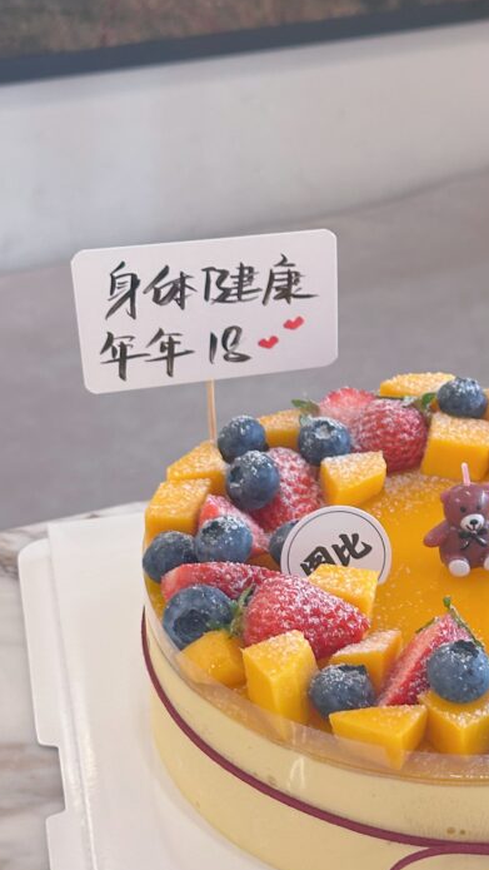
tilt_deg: -32.5
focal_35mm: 77
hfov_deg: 15.5
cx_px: 420
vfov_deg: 27.5
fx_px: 1775
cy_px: 508
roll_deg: -3.0
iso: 160
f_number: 1.78
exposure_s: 1/50
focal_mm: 6.86
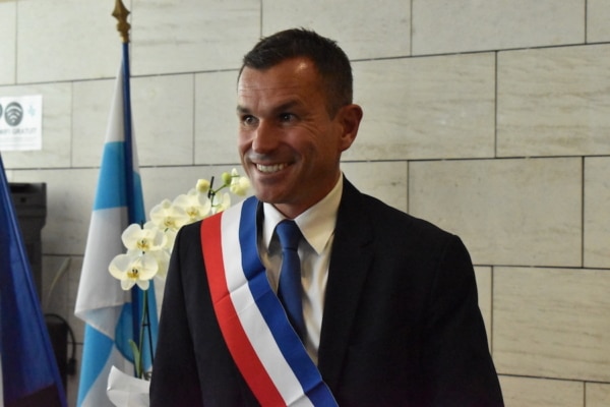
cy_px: 204
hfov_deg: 28.1
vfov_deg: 18.9
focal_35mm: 72
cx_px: 305
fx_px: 1220
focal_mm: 48
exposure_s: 1/320
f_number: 9
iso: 12800
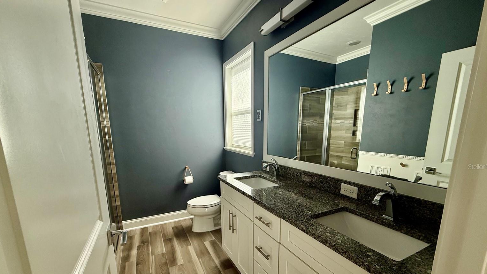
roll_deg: +0.4
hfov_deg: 99.4
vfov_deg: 66.4
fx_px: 207
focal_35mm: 16
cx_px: 243
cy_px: 166
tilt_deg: -9.4
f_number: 2.2
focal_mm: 2.22
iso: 160
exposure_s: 1/99
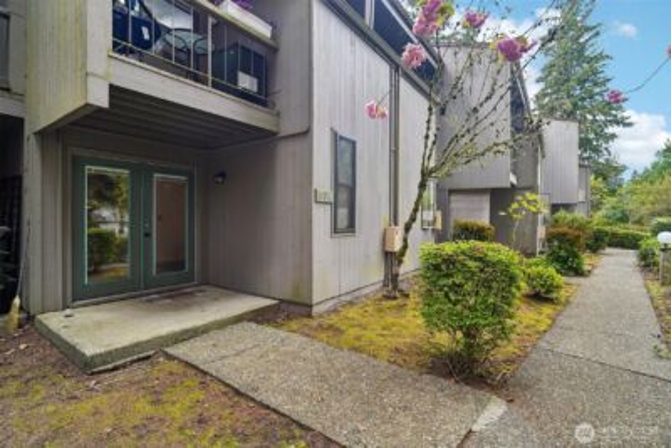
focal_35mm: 16
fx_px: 298
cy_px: 224
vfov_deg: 73.8
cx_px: 336
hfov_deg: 96.7
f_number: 8
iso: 1600
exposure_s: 1/100
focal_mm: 16
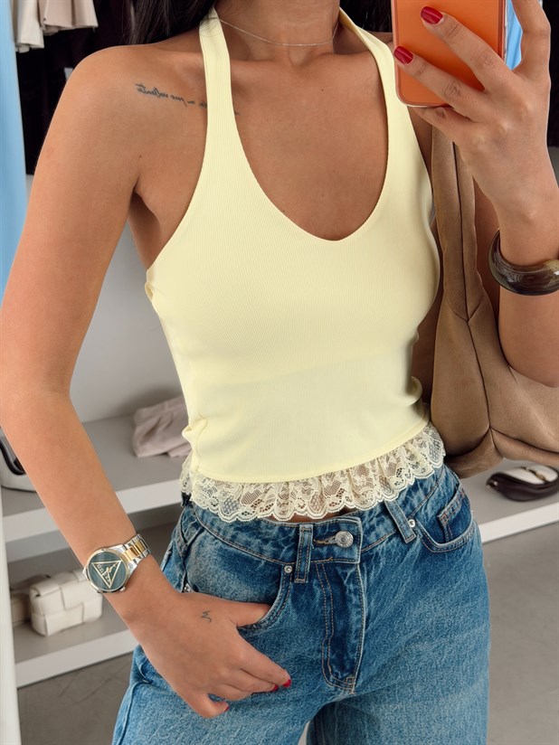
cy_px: 372
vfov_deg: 39.7
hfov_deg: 30.3
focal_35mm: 48
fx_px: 1034
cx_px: 280
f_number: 1.78
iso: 50
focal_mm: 6.76
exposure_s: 1/121
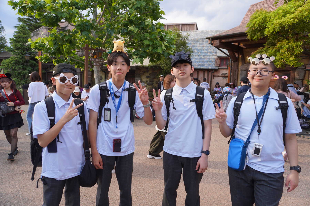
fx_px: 207
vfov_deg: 53.1
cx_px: 155
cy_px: 103
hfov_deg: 73.7
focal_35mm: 24
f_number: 4
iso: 100
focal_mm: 16
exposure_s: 1/250
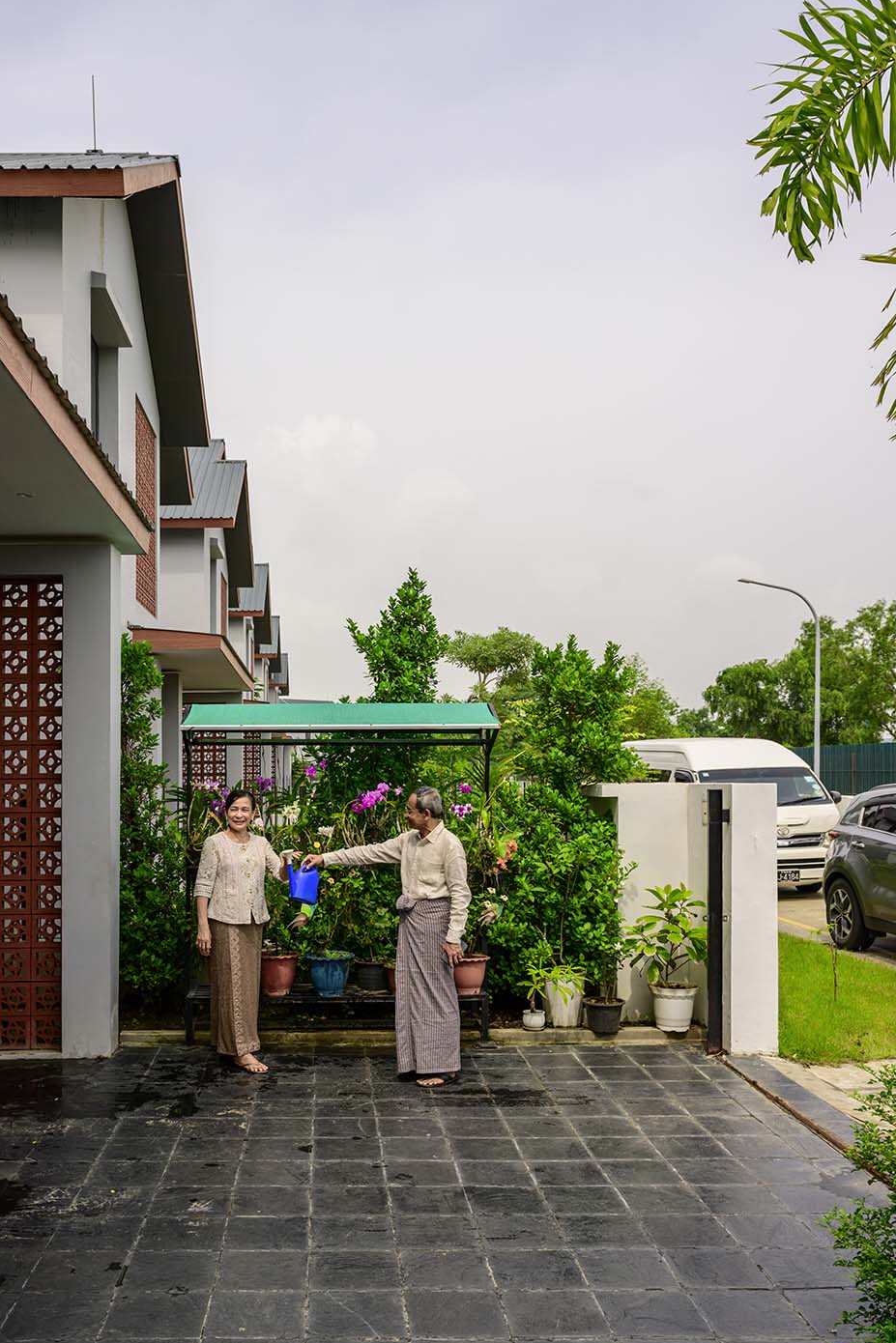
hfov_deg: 45.0
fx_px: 1082
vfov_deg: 63.6
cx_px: 463
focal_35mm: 29
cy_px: 693
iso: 90
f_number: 8
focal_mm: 28
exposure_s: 1/320
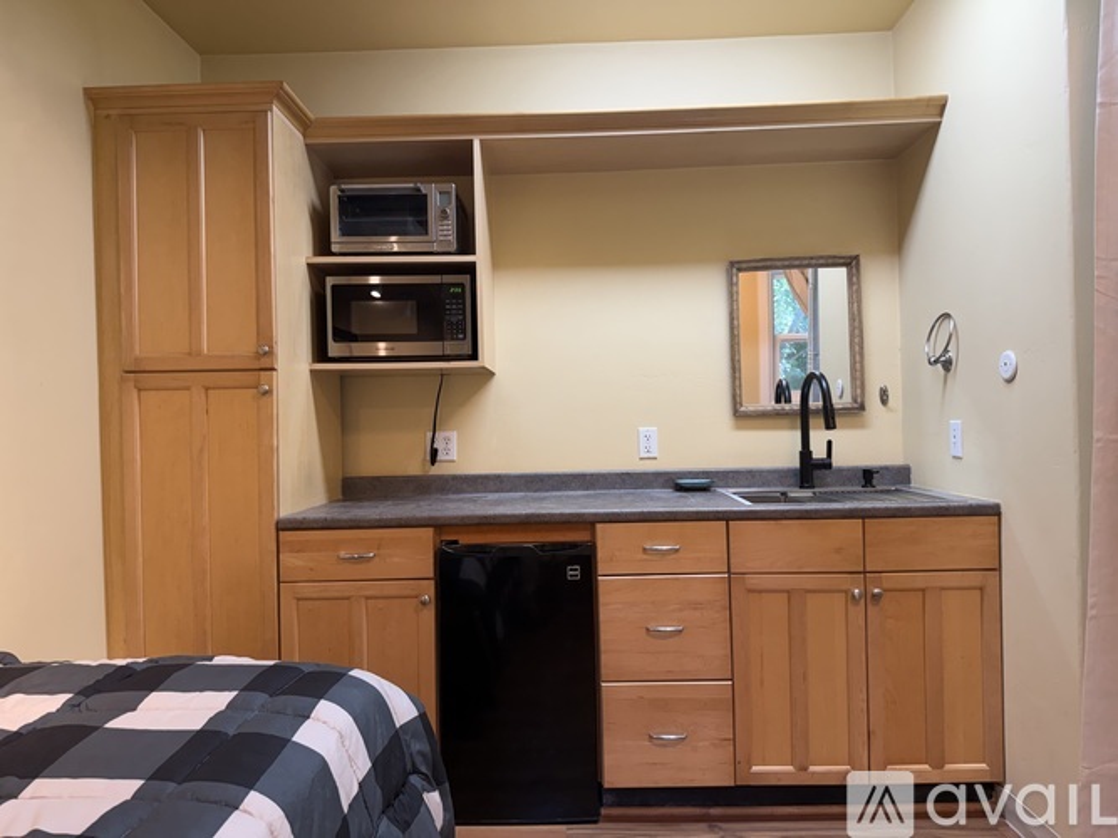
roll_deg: +1.3
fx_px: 775
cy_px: 419
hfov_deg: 71.6
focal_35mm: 24
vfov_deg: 56.8
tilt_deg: +0.1
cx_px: 559
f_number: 1.78
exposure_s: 1/120
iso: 200
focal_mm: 6.76
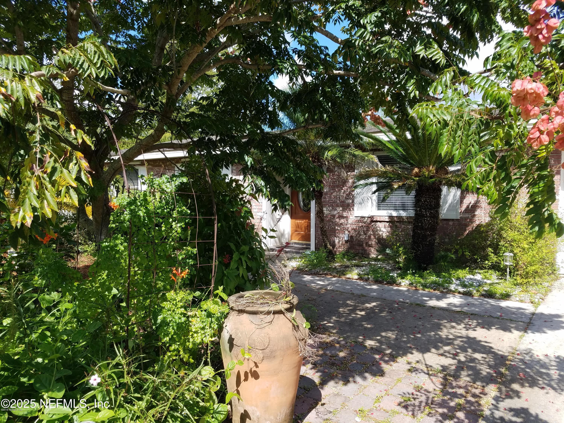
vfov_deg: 53.1
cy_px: 212
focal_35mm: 26
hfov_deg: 67.3
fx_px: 424
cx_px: 282
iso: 50
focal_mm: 4.2
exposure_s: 1/1292
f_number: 1.7
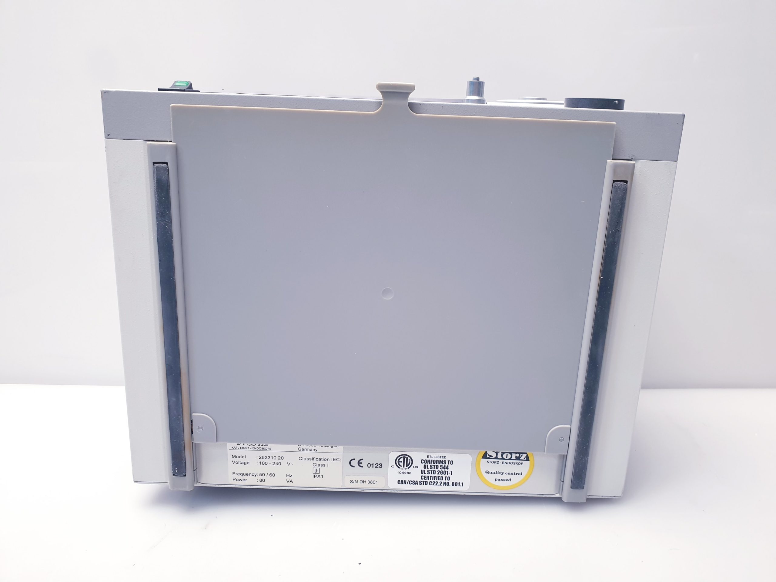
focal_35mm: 26
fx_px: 583
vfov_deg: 53.1
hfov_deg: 67.3
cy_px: 291
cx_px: 388
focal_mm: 4.3
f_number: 2.4
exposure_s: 1/50
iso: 100
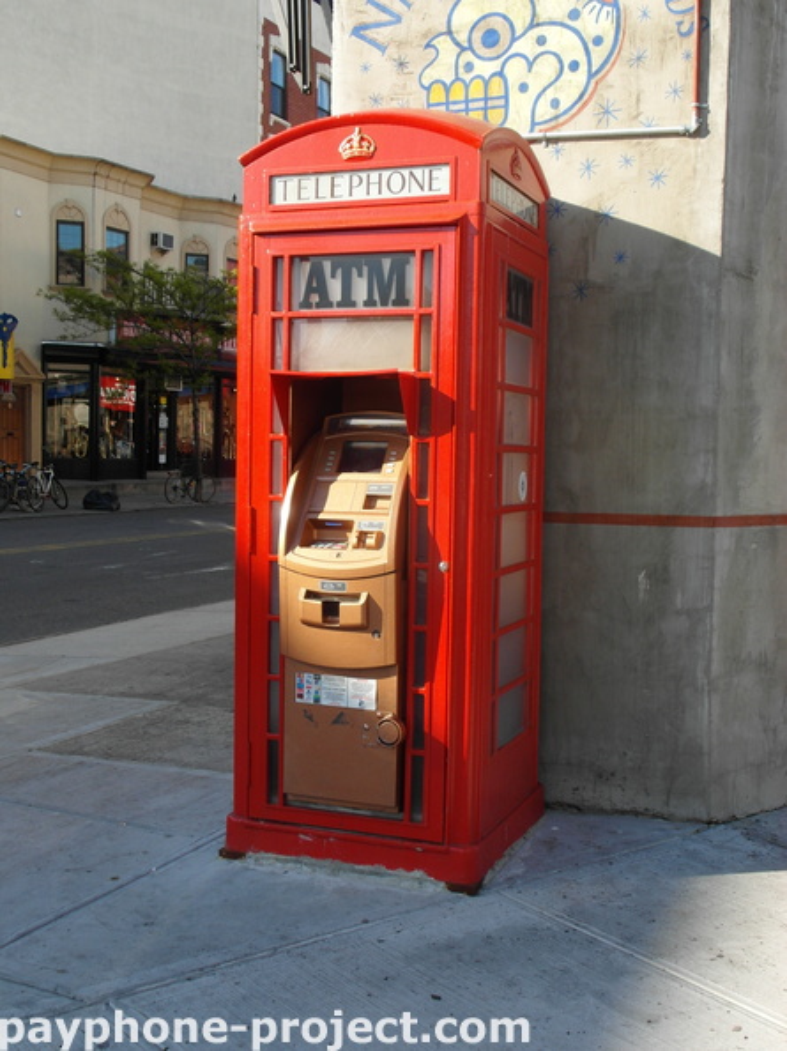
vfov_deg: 44.8
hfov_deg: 34.3
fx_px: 1274
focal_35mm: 42
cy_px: 526
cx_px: 394
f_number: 4
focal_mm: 7.5
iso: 100
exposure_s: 1/350
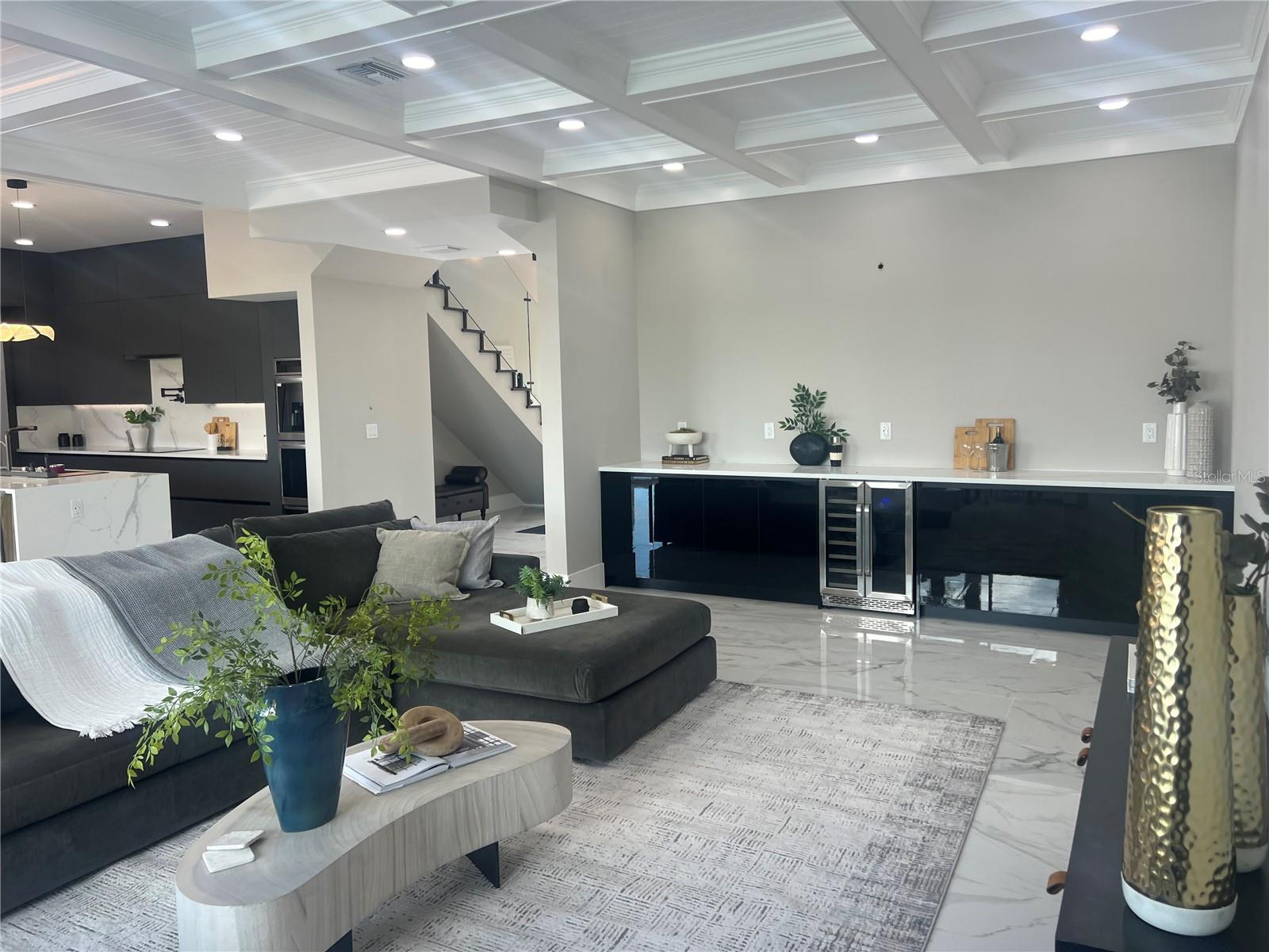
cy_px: 476
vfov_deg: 53.1
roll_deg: +0.9
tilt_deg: -6.0
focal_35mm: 26
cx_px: 634
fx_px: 953
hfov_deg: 67.3
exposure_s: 1/120
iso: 50
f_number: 1.5
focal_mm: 5.7
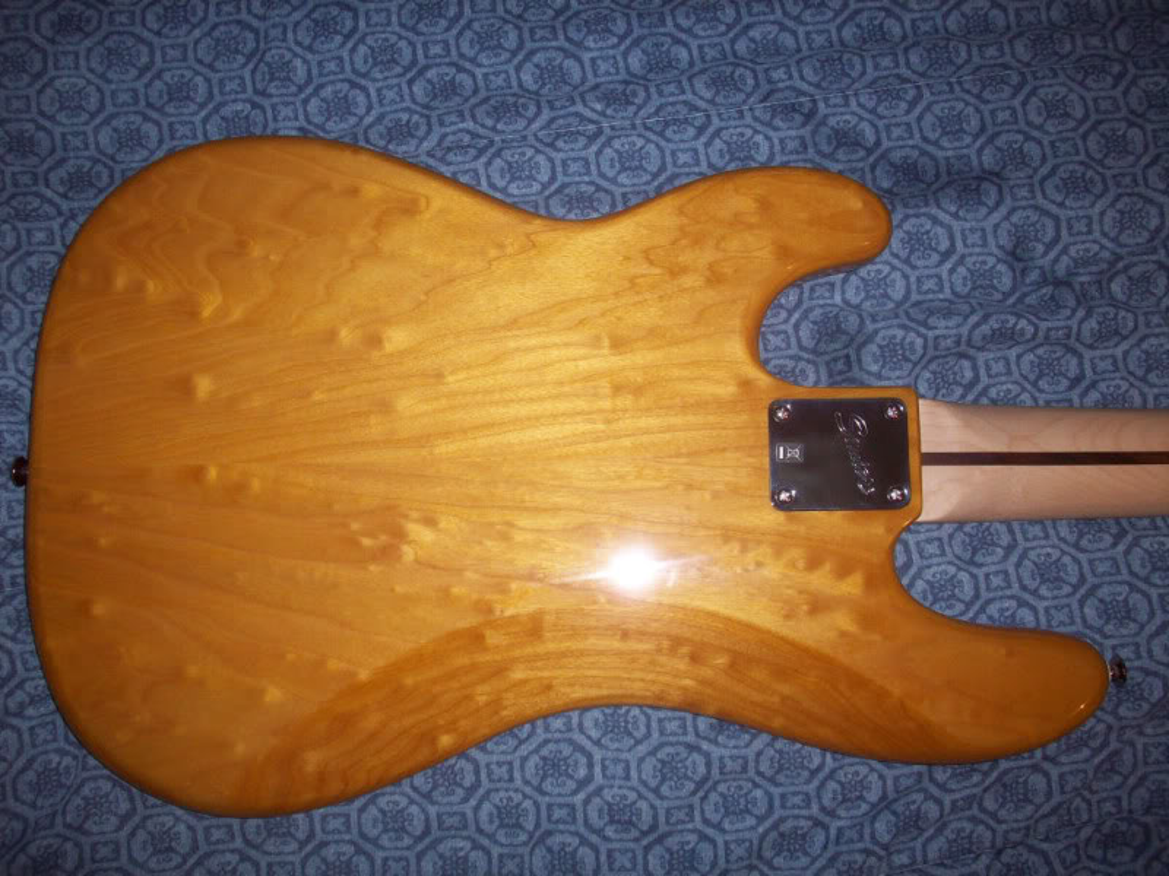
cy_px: 438
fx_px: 1250
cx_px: 584
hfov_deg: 50.1
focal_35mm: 37
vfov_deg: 38.7
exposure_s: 1/64
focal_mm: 6.2
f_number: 2.8
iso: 80
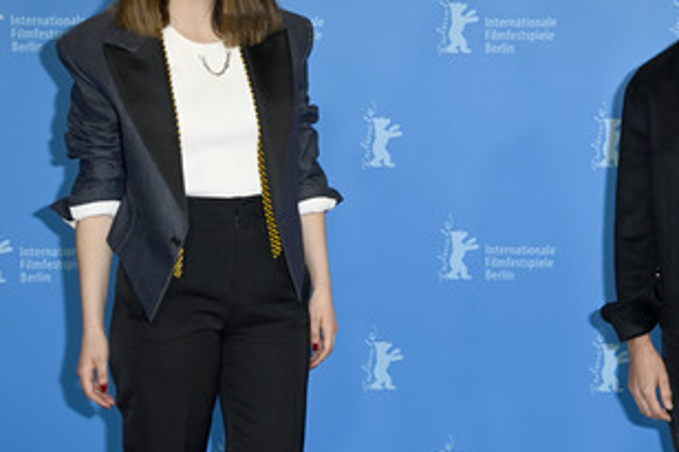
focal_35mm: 82
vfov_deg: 16.6
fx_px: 1546
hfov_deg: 24.7
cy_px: 150
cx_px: 451
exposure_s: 1/200
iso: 800
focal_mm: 56
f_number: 5.6
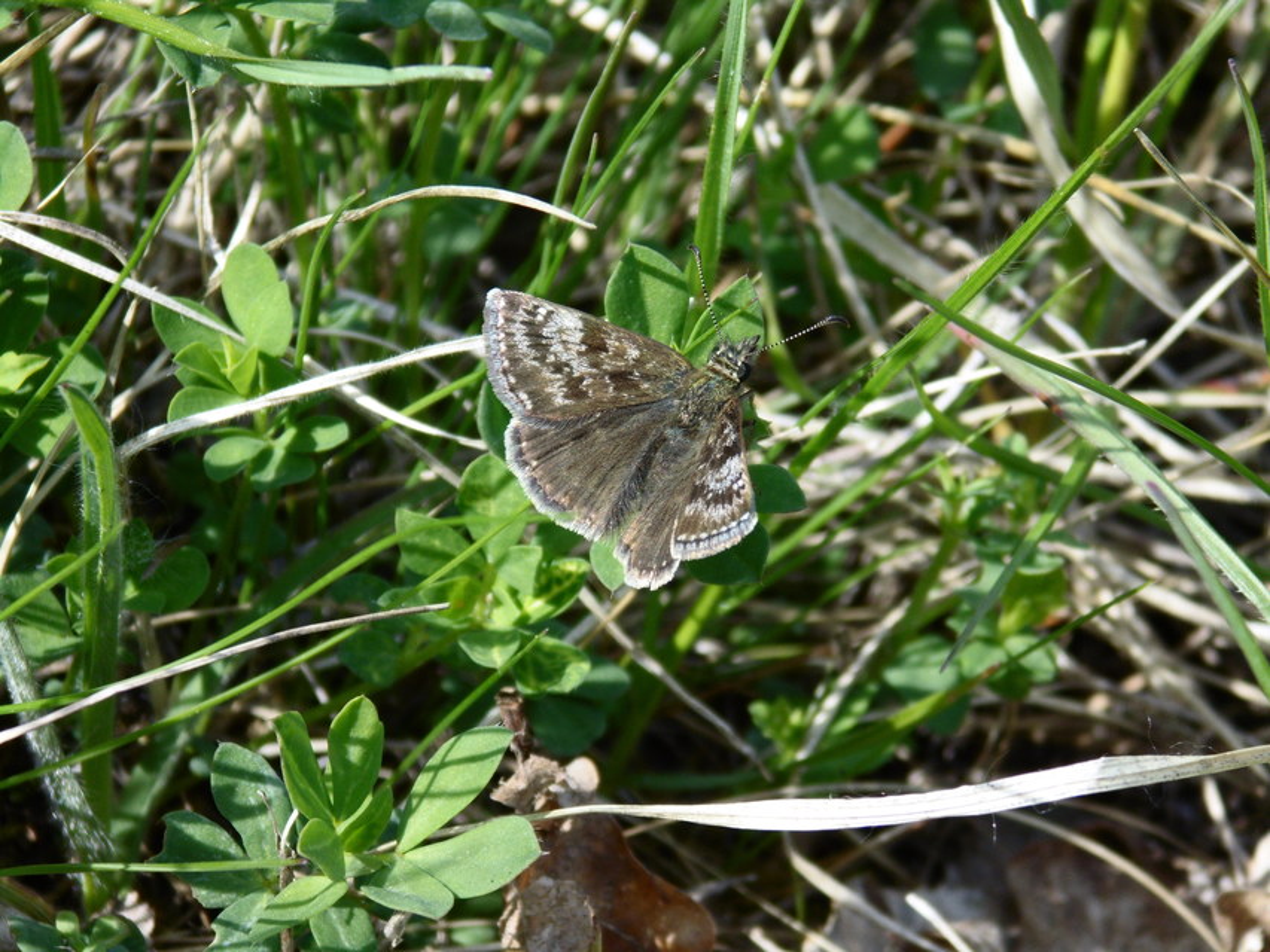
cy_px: 476
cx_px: 635
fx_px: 15411
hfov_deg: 4.7
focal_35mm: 420
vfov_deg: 3.5
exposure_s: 1/250
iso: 100
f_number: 5.9
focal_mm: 77.4
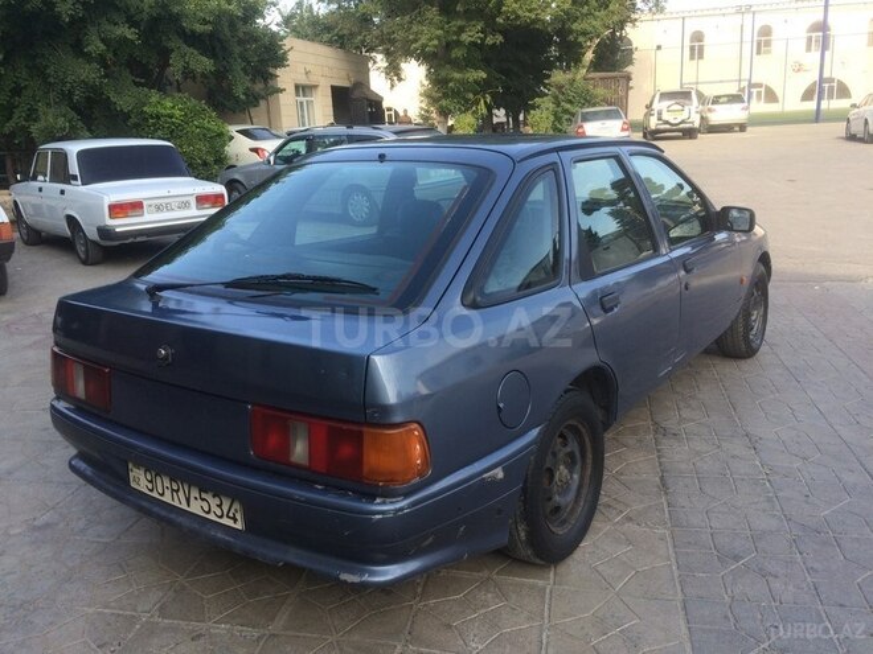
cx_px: 436
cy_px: 327
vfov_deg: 48.2
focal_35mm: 29
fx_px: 731
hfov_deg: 61.7
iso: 32
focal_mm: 4.15
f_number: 2.2
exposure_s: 1/398
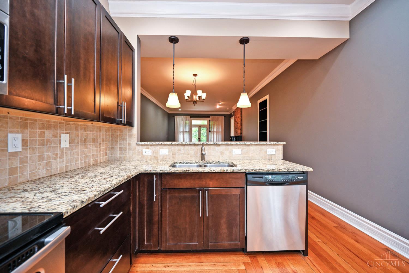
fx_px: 159
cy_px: 136
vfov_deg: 81.2
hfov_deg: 104.3
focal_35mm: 14
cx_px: 204
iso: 450
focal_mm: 14
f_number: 4
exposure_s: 1/60
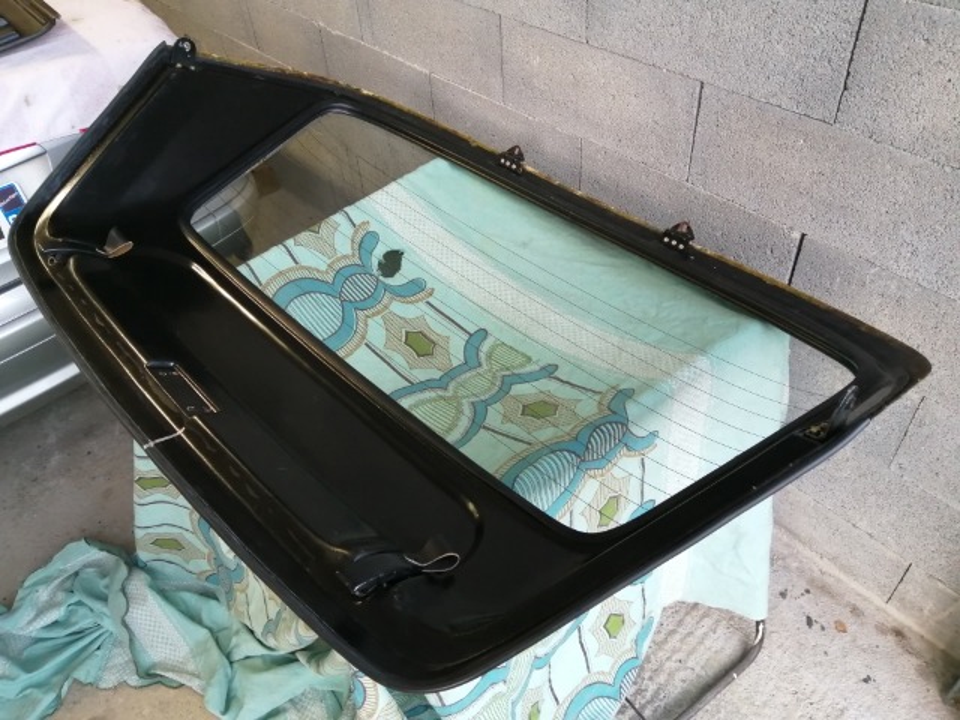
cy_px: 360
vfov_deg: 53.1
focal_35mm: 26
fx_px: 721
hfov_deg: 67.3
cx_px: 480
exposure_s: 1/33.3
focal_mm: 3.6
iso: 125
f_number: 1.8
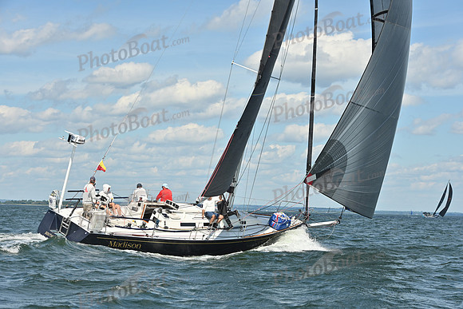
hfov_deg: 22.6
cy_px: 154
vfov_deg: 15.2
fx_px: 1158
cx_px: 232
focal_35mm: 90
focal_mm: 90
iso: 250
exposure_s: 1/1600
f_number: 7.1
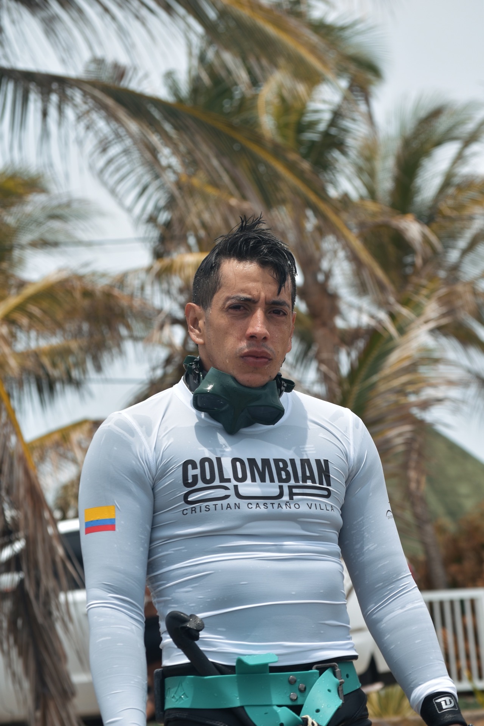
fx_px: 3327
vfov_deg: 12.5
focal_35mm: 165
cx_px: 242
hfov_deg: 8.3
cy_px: 363
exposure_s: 1/250
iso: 100
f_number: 8
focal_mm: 110
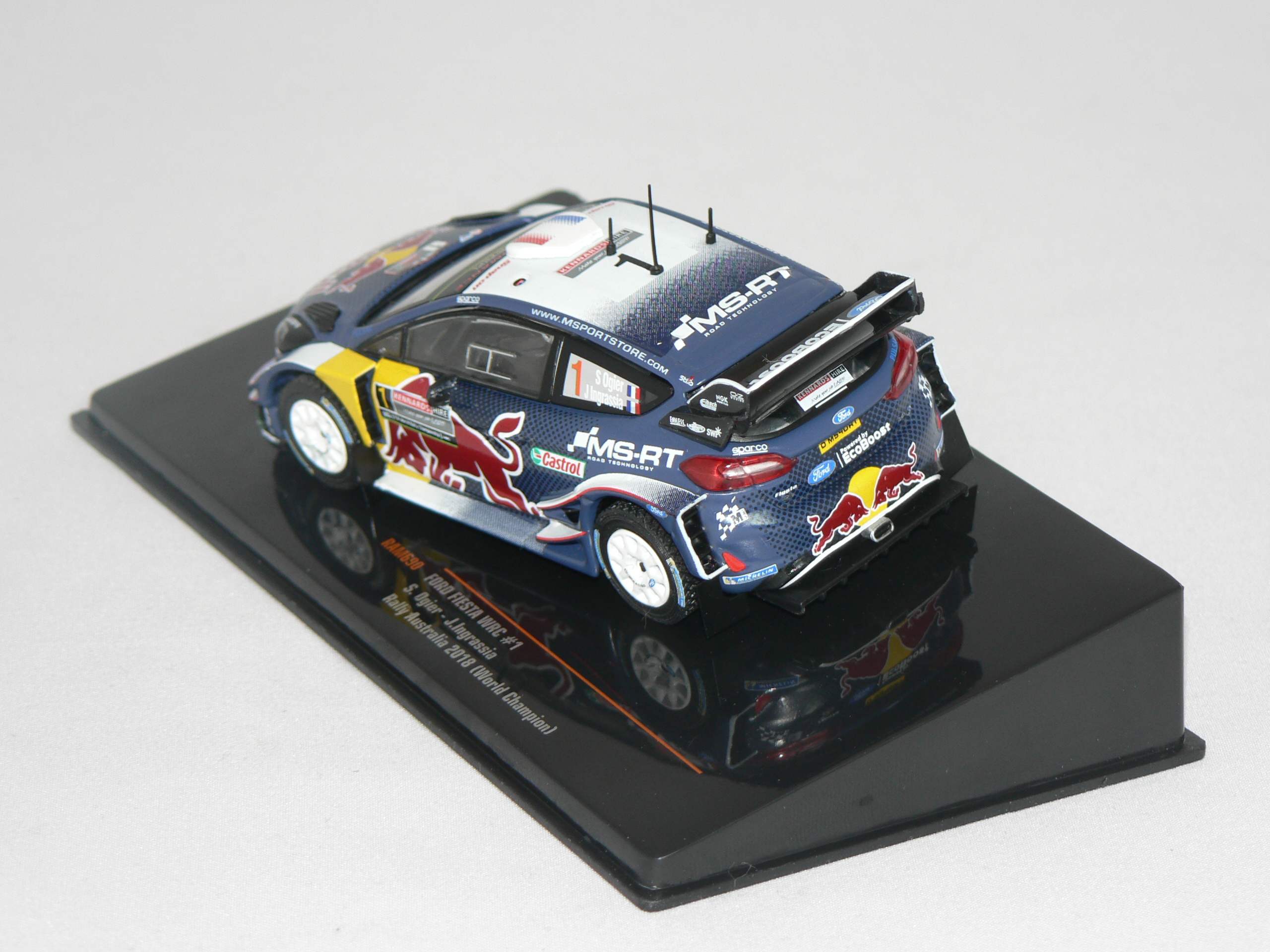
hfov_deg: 15.2
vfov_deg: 11.4
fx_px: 4769
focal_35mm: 130
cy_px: 476
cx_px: 635
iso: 80
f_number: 3.2
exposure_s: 1/60
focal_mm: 21.6
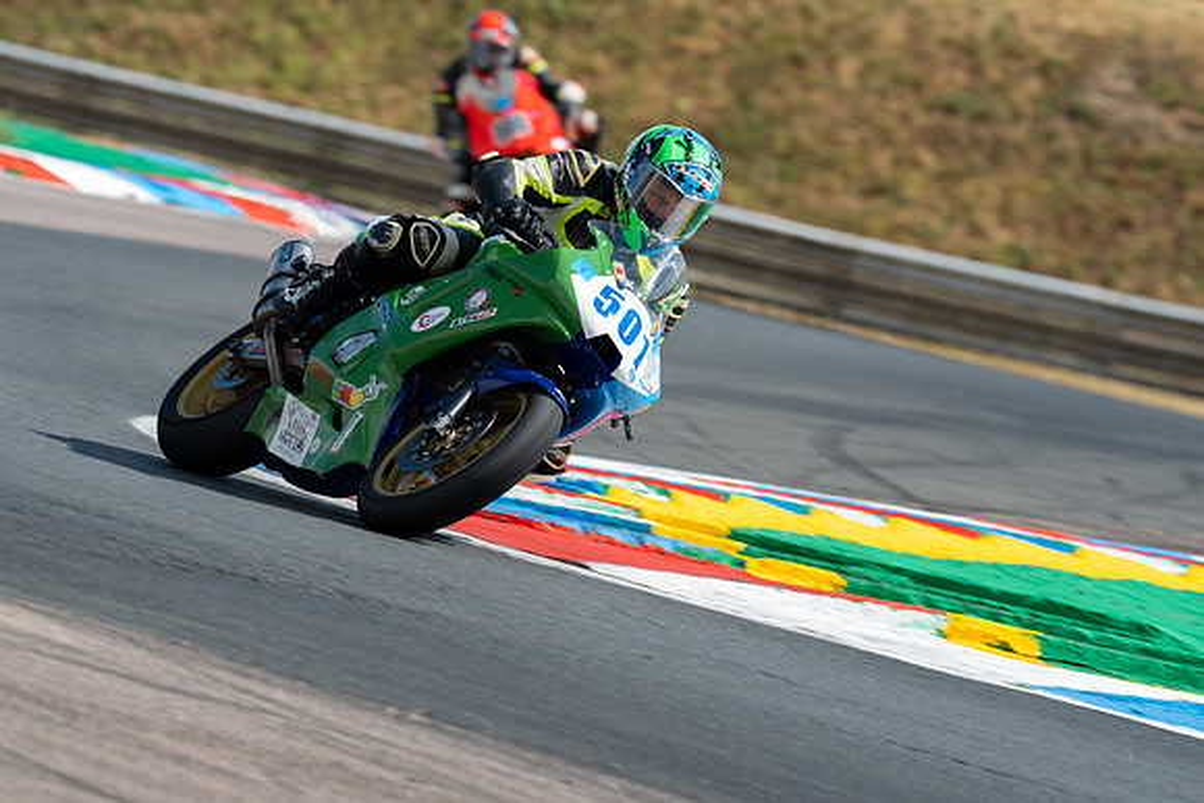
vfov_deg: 3.0
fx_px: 15296
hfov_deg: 4.5
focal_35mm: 457
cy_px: 344
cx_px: 516
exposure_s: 1/320
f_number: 8
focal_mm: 400
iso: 125
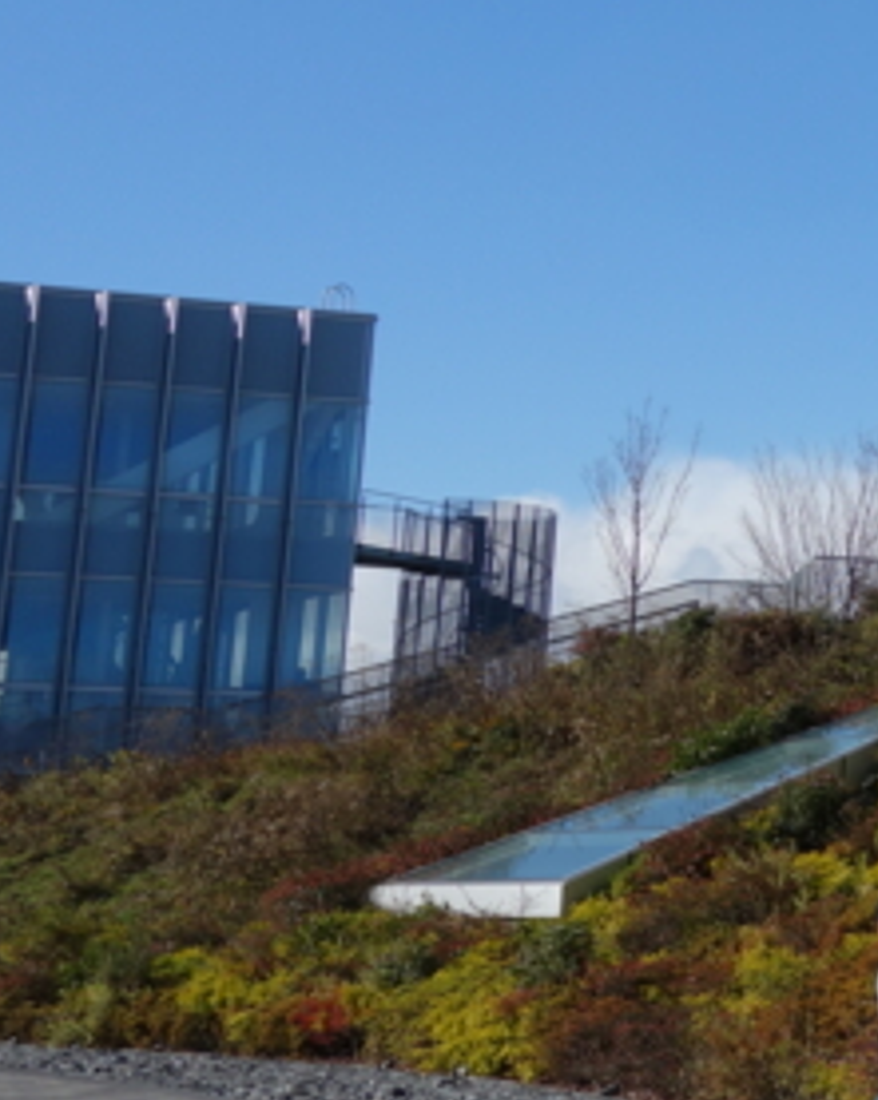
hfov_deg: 16.9
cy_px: 431
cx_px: 1541
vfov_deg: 25.0
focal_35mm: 76
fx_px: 2473
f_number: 5.6
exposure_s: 1/640
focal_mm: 10.4
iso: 125
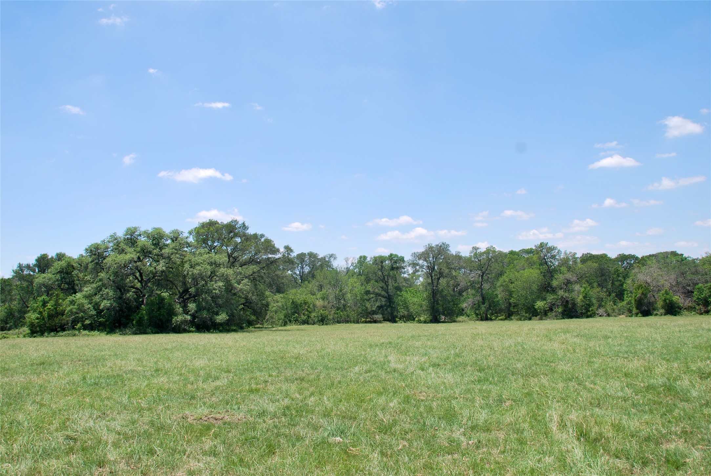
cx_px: 356
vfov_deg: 40.1
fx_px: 652
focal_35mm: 33
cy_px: 238
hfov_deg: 57.2
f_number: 8
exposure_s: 1/250
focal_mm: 22
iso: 100
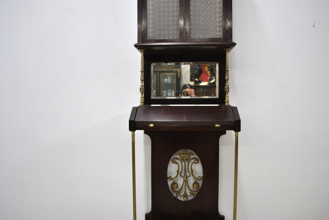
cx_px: 164
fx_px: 247
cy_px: 110
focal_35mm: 27
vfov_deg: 48.1
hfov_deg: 67.3
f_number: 3.5
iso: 400
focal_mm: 18
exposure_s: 1/50
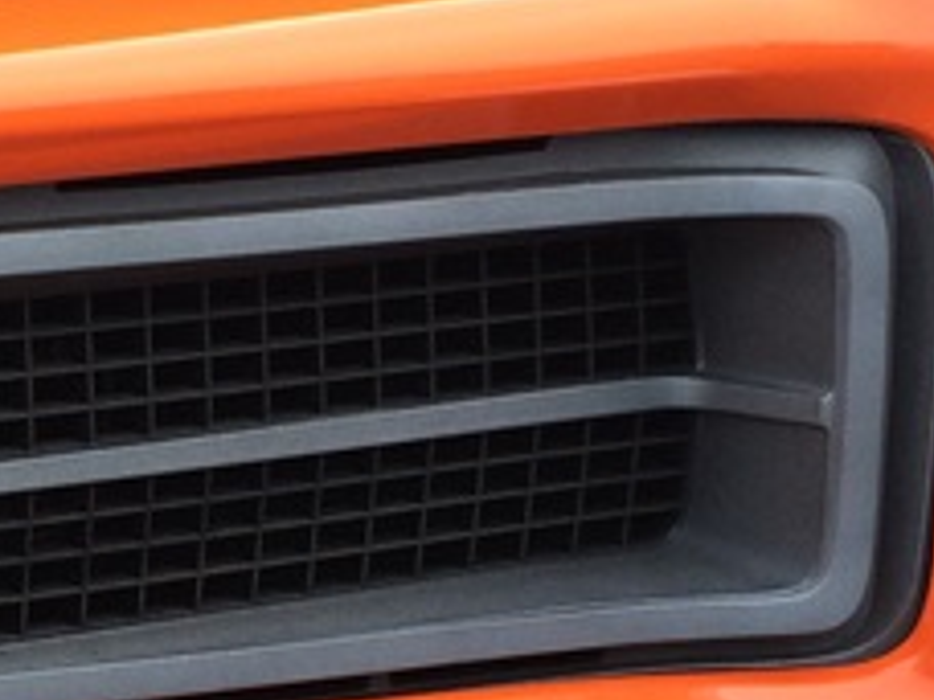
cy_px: 409
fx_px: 3481
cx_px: -256
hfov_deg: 14.7
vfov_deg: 11.5
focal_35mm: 129
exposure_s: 1/892
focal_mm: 4.12
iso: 32
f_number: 2.2
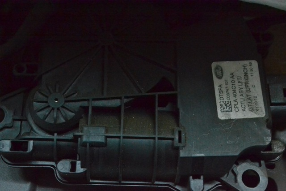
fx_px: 429
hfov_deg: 36.9
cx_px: 143
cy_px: 96
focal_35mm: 54
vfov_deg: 25.0
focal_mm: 36
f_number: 10
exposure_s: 1/125
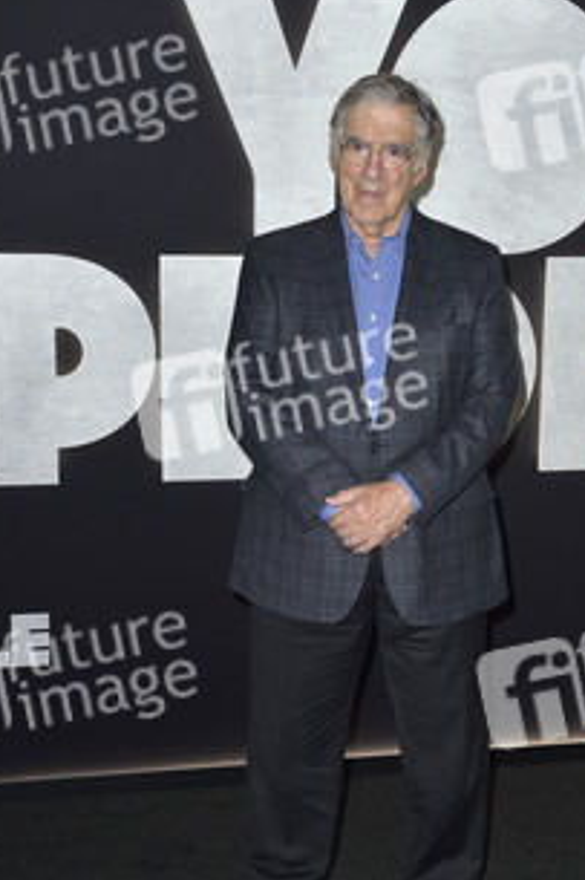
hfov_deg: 21.5
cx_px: 365
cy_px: 537
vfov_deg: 31.8
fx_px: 1537
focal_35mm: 63
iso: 500
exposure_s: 1/250
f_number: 6.3
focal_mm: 48
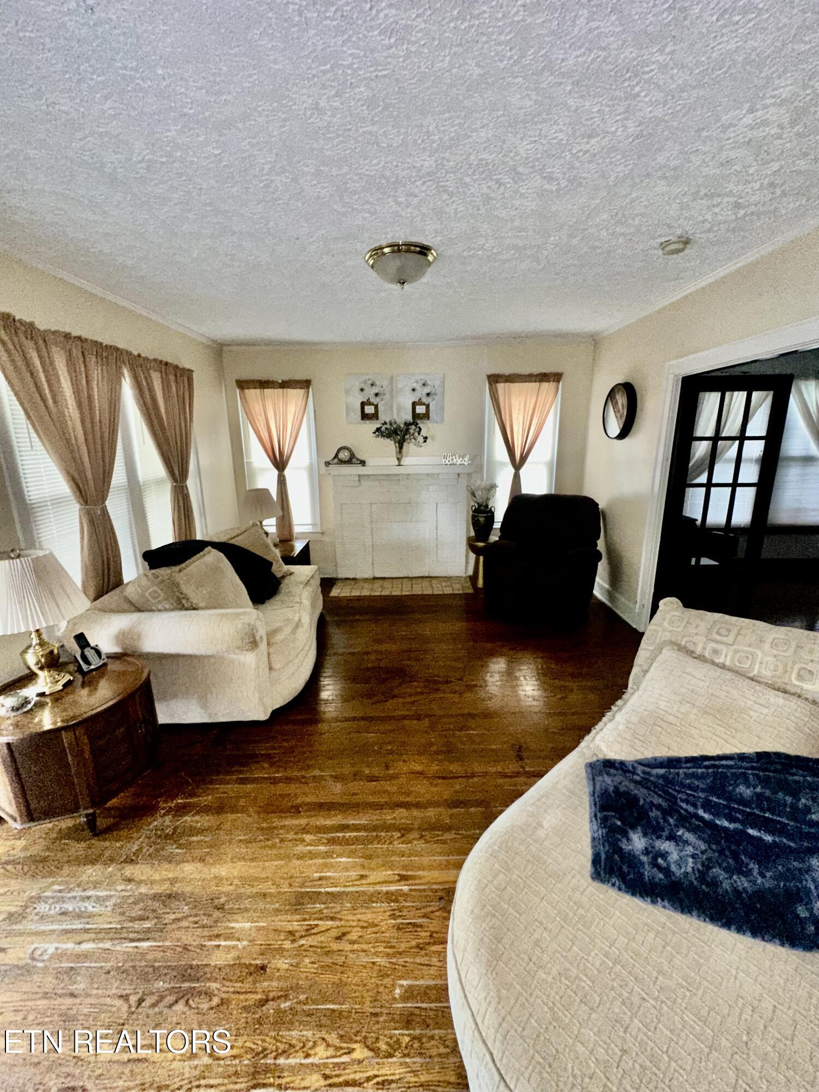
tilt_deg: -14.3
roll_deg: -0.4
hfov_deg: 85.7
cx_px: 410
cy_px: 546
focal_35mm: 14
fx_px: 442
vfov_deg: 102.1
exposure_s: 1/30
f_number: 2.2
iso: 400
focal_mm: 2.22
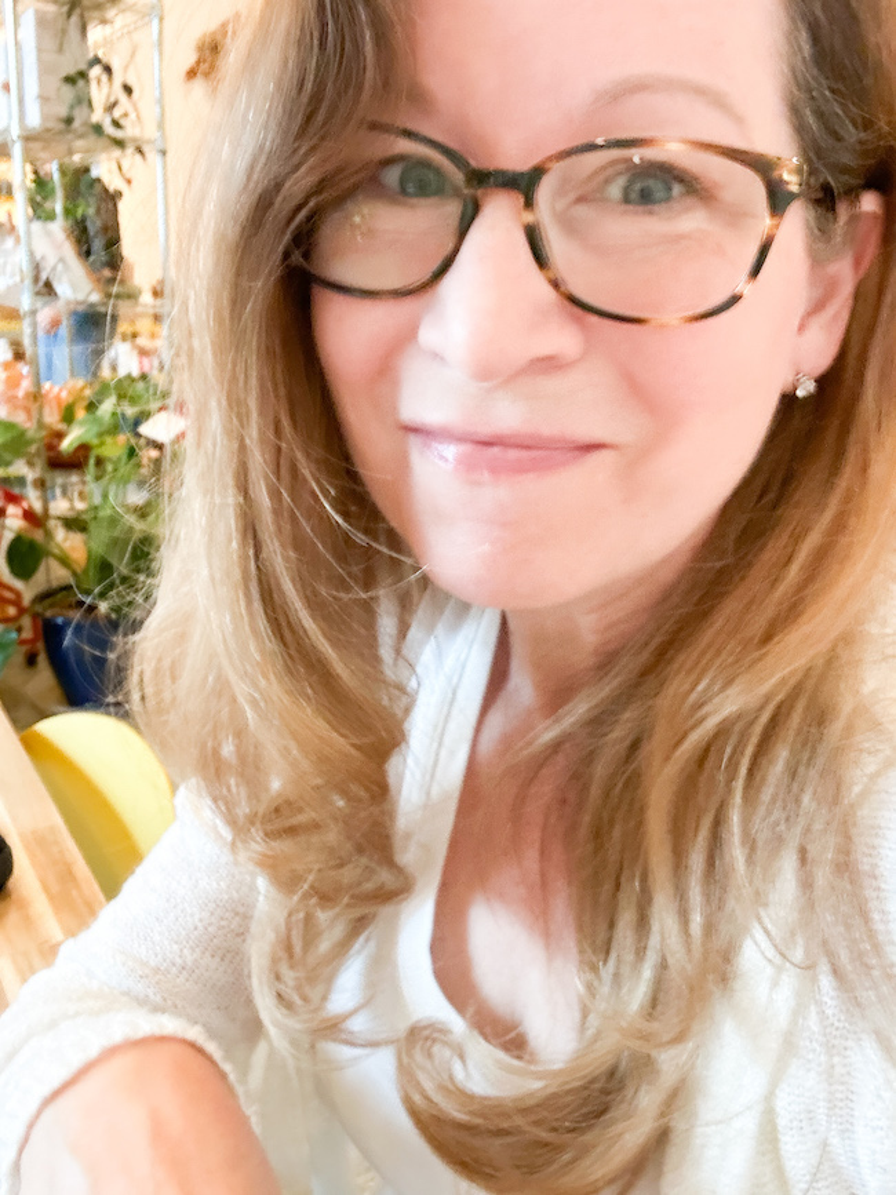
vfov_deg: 60.0
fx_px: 1036
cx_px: 448
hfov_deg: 46.8
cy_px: 598
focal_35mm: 30
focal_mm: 2.69
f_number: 1.9
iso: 320
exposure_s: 1/30
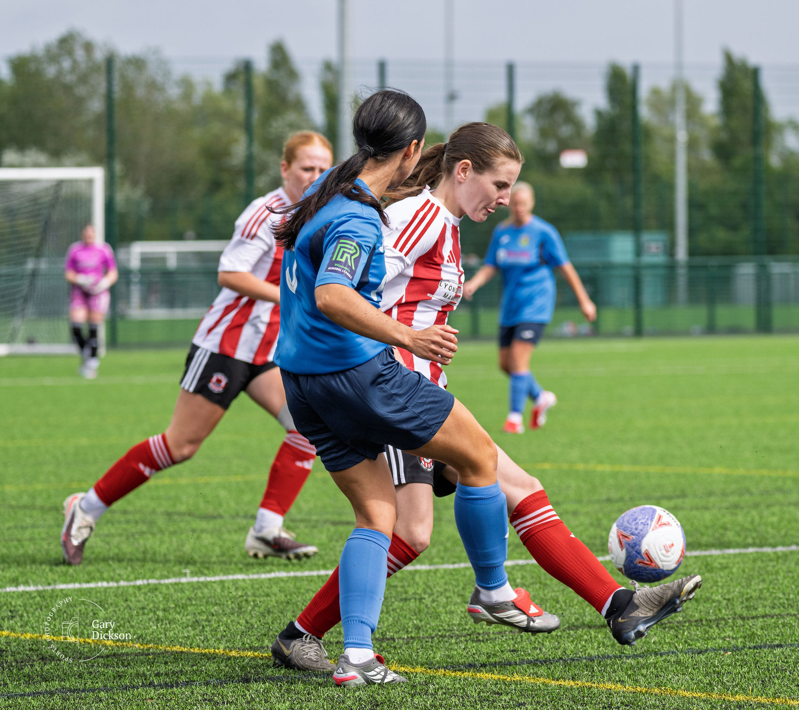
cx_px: 505
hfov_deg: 8.6
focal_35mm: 214
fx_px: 5296
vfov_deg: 7.7
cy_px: 281
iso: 250
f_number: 4.8
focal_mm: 145
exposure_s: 1/1250
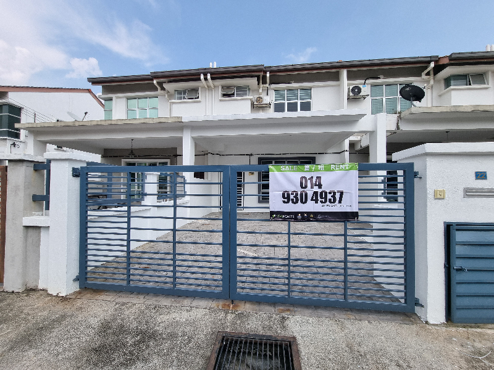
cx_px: 247
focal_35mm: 13
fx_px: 186
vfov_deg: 89.9
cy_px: 185
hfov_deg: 106.2
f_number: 2.2
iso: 50
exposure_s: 1/1780
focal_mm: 2.2
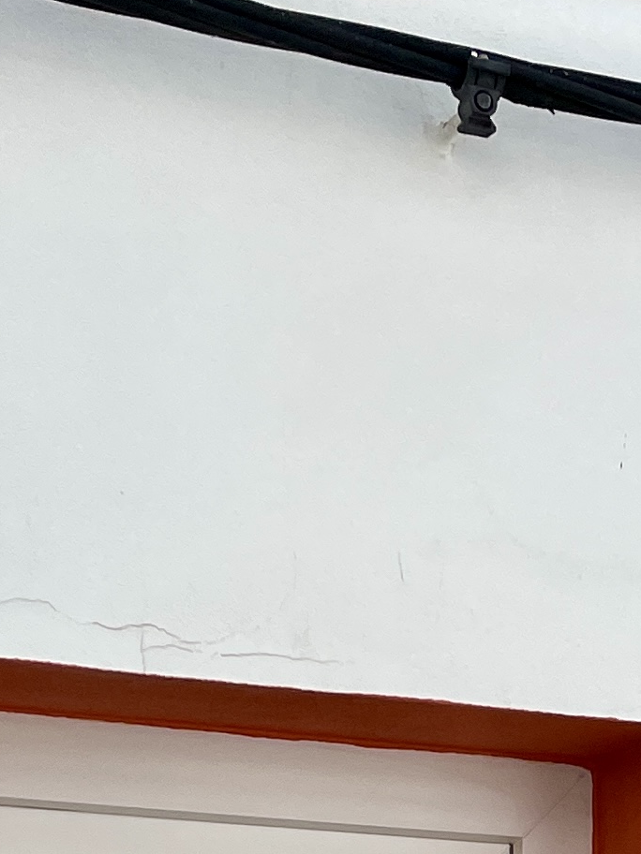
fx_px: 2839
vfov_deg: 14.8
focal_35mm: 115
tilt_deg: -6.5
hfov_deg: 12.7
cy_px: 1559
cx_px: 683
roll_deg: -0.2
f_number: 1.6
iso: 32
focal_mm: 4.2
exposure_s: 1/3861
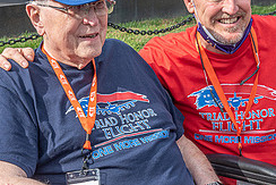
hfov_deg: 17.9
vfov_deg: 12.0
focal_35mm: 114
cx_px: 102
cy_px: 68
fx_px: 874
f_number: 10
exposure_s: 1/400
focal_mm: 48
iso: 500
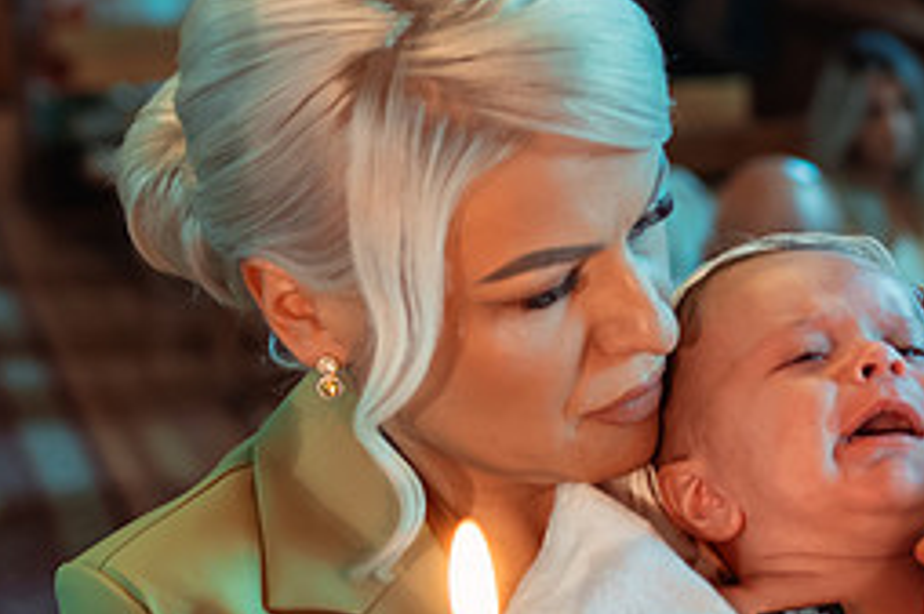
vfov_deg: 13.7
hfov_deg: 20.1
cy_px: 390
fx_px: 2565
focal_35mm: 100
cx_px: 770
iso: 1600
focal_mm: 35
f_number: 2.5
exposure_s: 1/200
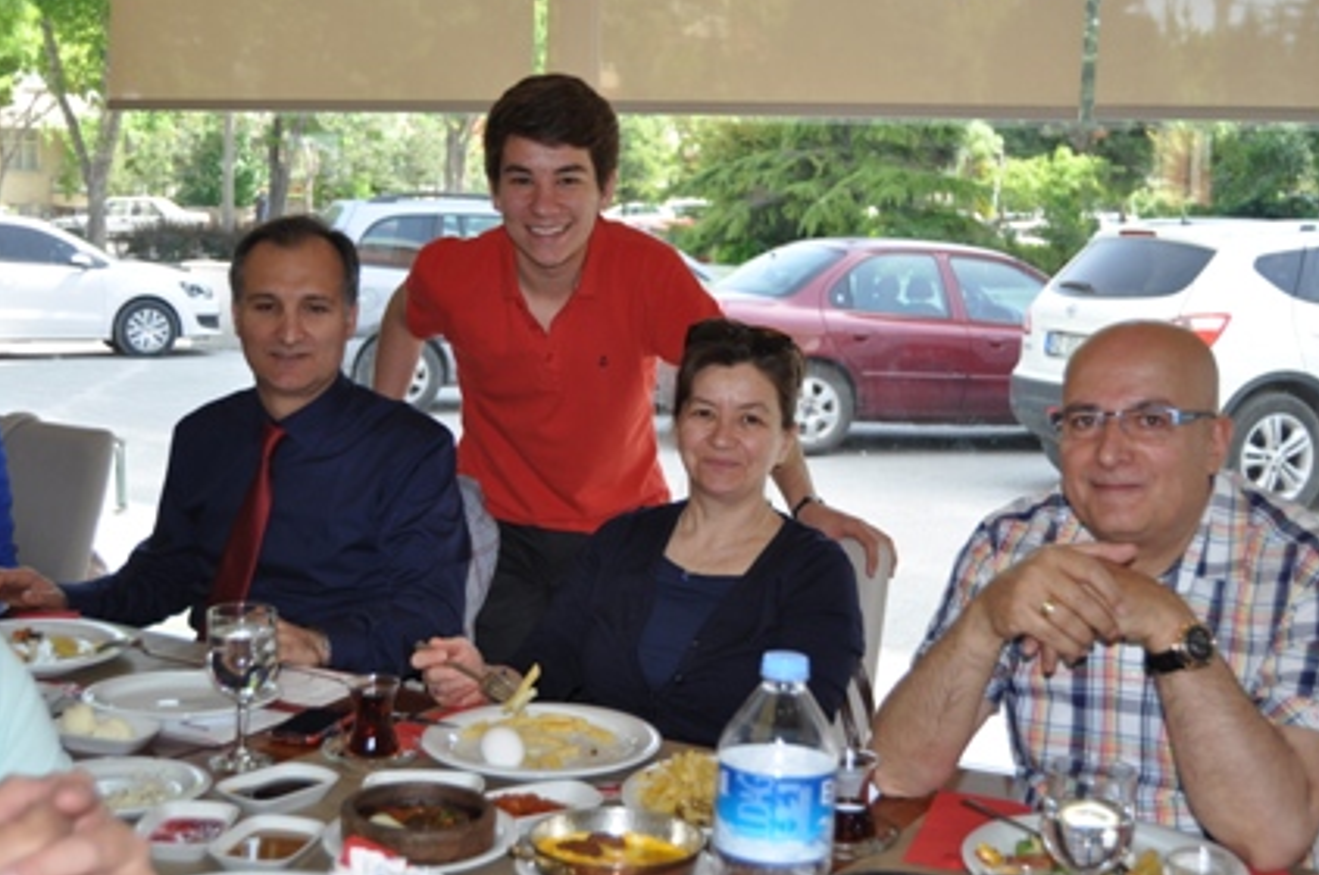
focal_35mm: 51
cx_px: 644
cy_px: 422
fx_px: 1866
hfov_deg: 38.9
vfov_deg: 26.4
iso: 250
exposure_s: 1/200
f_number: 4.5
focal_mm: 32
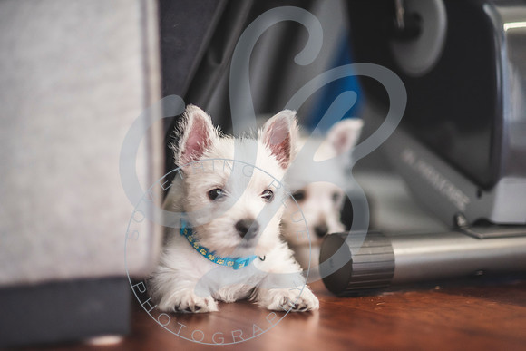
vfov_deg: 16.1
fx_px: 1242
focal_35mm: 85
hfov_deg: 23.9
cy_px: 176
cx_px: 263
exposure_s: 1/125
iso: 1000
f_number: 1.8
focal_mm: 85
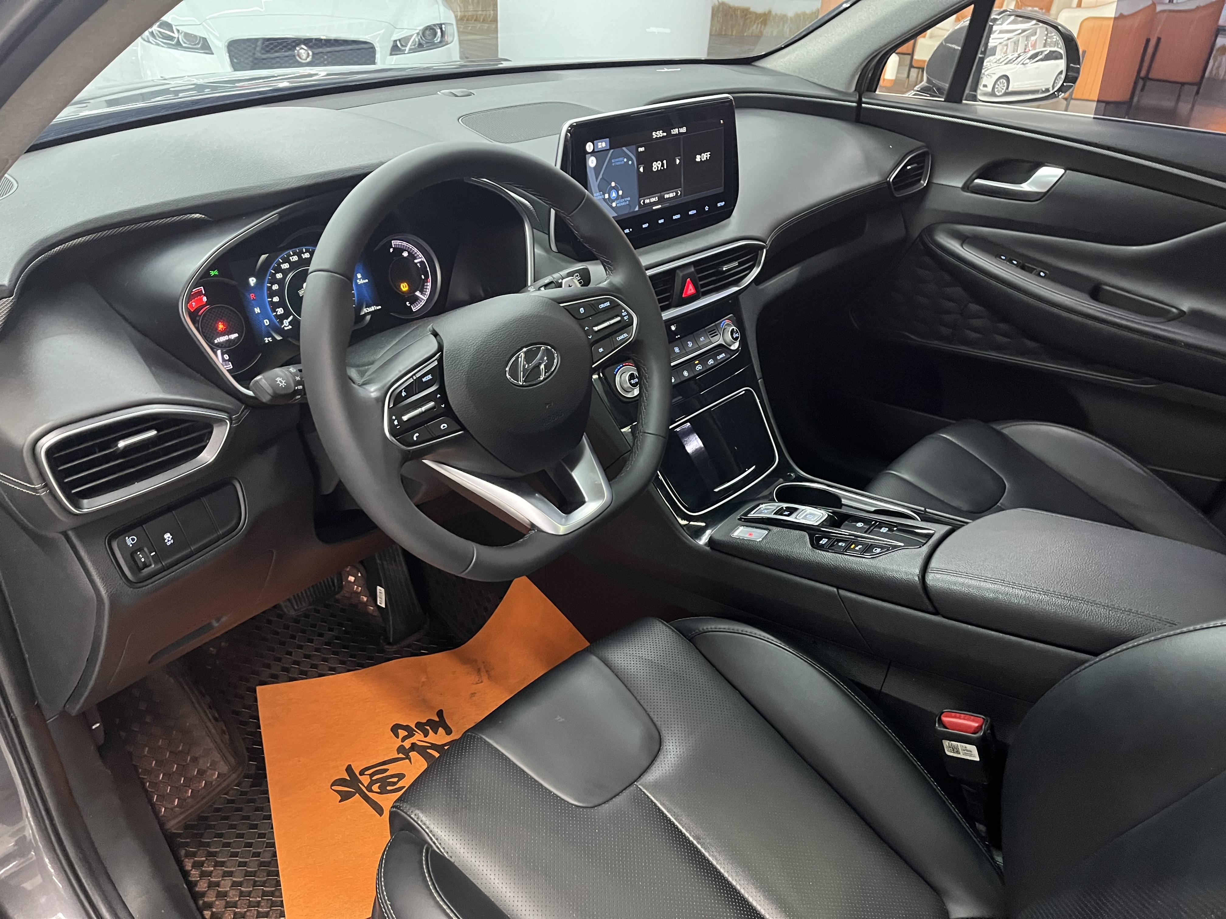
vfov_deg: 53.1
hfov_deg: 67.3
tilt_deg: -30.9
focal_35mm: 26
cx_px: 613
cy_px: 460
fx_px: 921
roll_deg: -1.6
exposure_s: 1/33
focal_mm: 5.1
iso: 640
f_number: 1.6
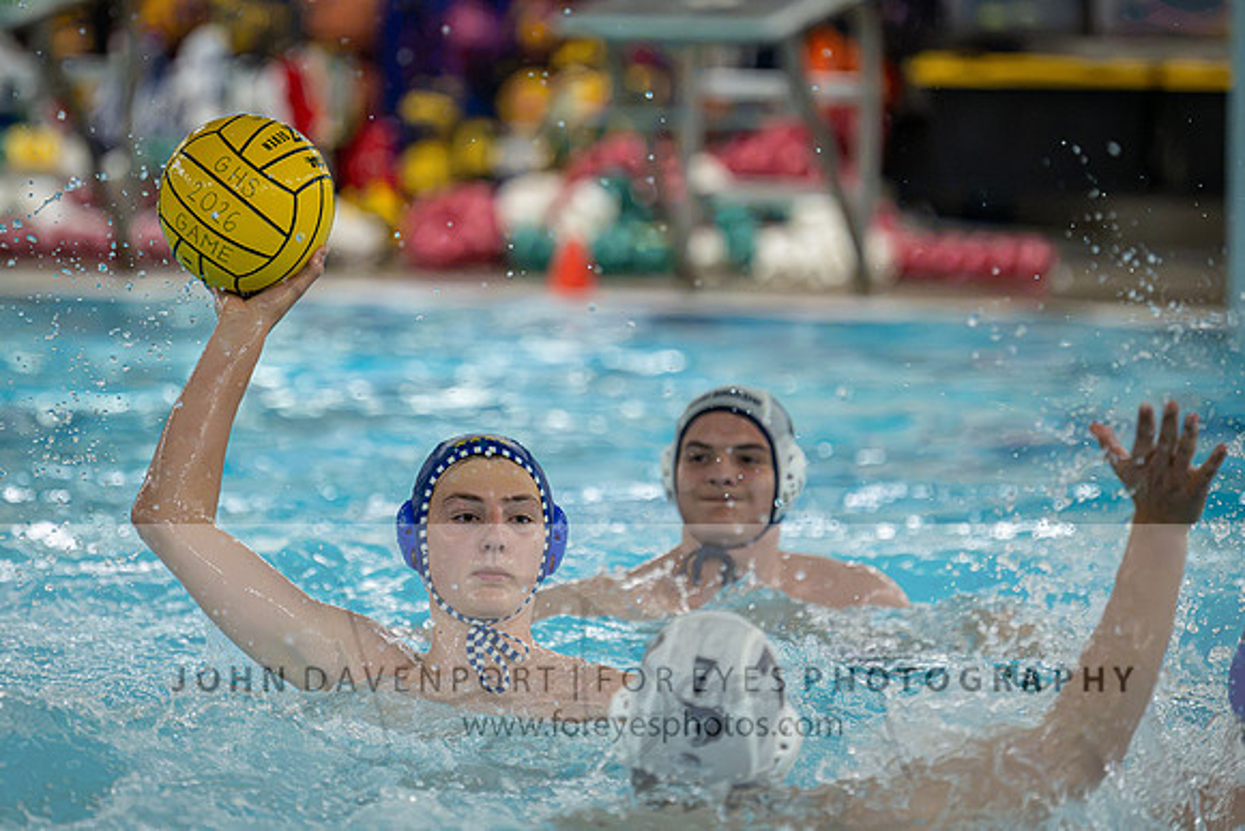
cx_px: 527
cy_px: 349
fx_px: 10042
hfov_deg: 7.1
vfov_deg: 4.7
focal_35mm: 290
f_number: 4
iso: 16000
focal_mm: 250
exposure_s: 1/1000
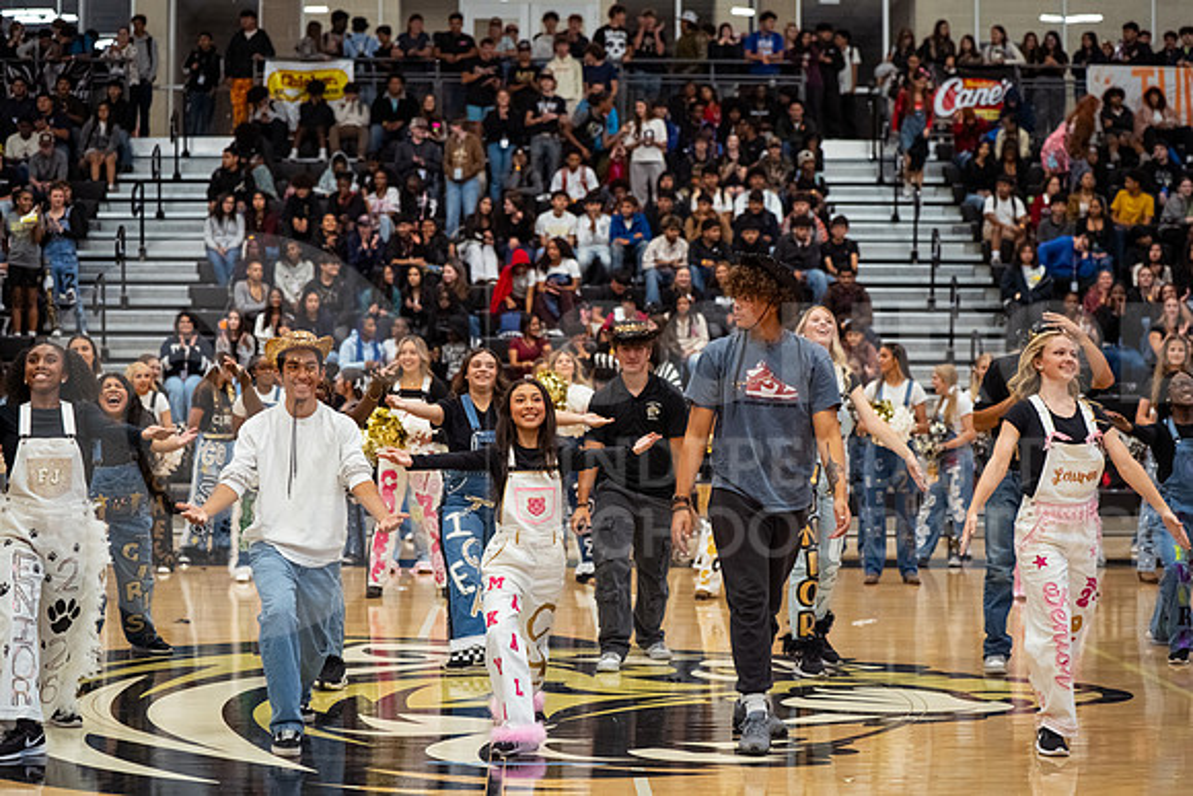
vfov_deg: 19.4
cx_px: 596
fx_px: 2323
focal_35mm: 70
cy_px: 398
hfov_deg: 28.8
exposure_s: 1/1000
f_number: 3.2
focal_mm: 70
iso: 3200
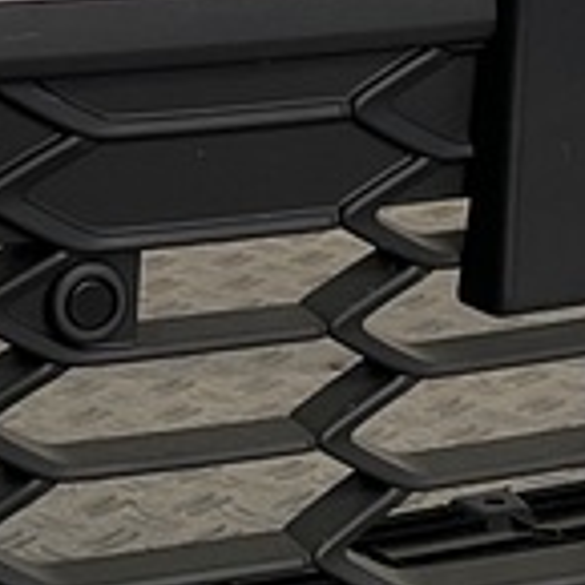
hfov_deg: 9.8
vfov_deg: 9.6
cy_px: -210
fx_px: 3403
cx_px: 12
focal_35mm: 178
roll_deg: +1.0
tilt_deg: -7.8
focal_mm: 3
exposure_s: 1/412
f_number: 1.8
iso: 16
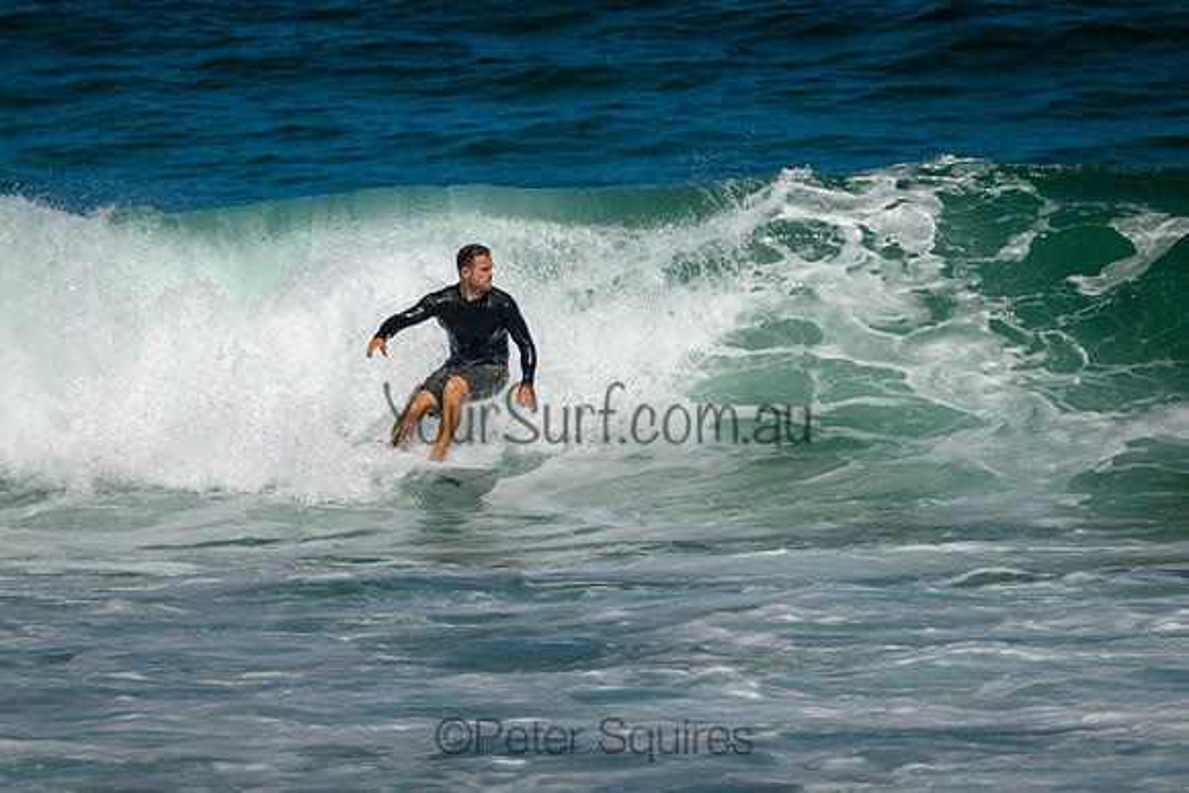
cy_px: 359
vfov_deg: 1.5
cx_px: 505
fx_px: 30402
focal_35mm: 920
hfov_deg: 2.2
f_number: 11
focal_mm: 800
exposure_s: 1/2000
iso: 500
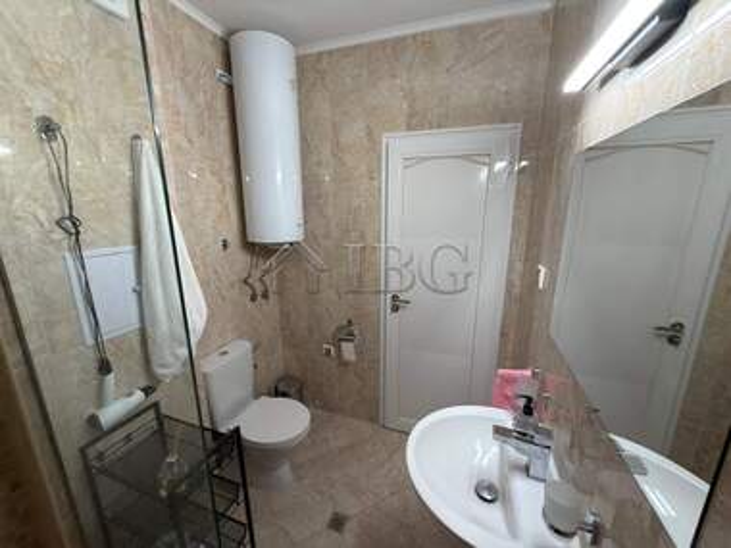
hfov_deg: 102.1
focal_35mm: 14
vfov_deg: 85.7
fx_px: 296
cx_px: 366
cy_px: 274
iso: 80
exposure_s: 1/25
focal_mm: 2.22
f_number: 2.2
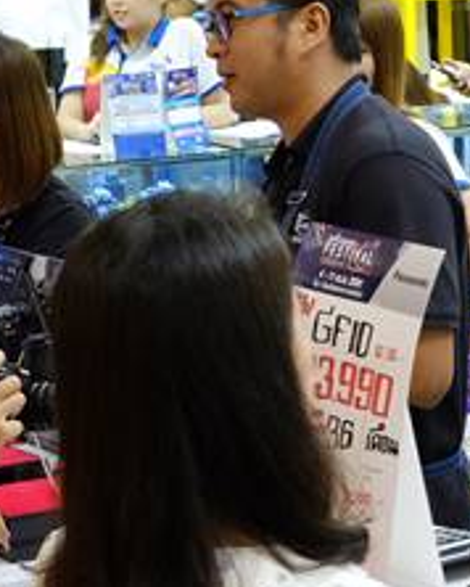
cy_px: 554
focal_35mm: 148
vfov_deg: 12.9
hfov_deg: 10.2
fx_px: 2570
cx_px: 668
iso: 2500
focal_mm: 23.3
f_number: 5.6
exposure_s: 1/100
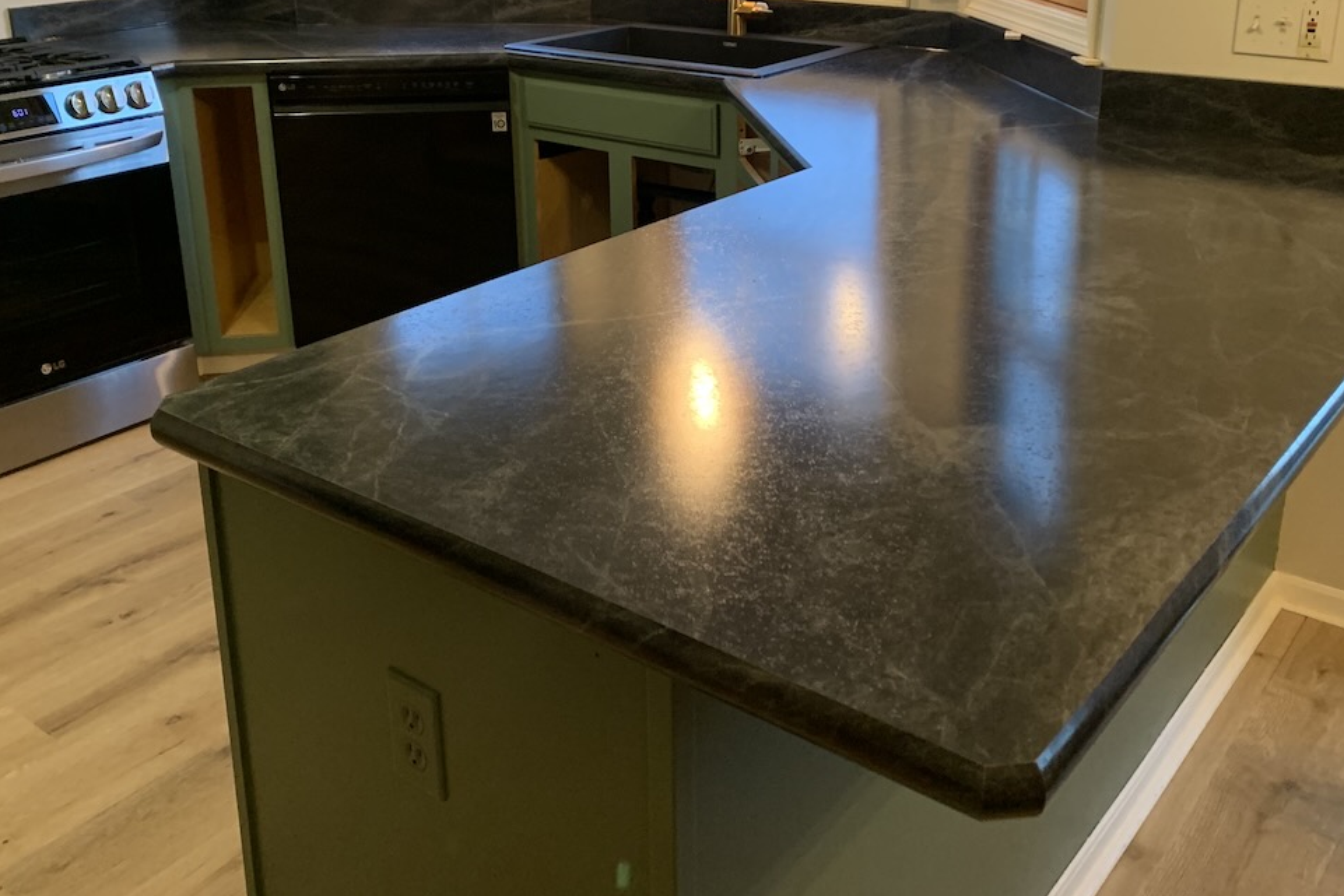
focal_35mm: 36
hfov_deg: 53.1
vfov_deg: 36.3
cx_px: 669
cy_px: 264
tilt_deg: -14.9
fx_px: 1344
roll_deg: +0.7
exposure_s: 1/60
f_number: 1.8
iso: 400
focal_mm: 4.25
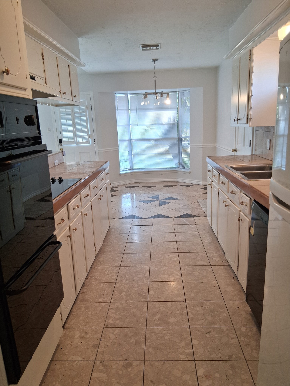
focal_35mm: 26
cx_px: 145
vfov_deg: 67.3
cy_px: 193
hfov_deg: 53.1
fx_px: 290
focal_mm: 3.98
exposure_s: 1/100
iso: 160
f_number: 1.8
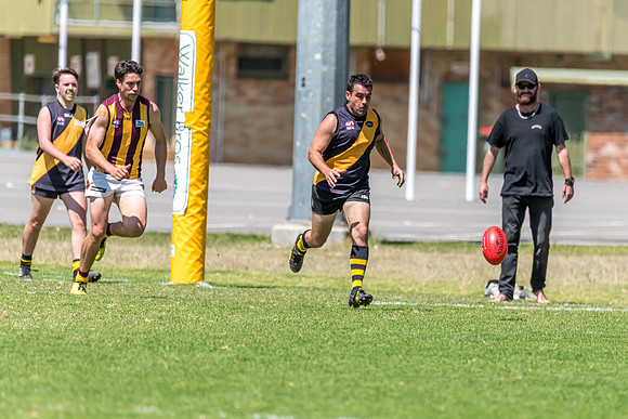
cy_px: 251
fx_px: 12534
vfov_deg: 1.9
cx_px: 376
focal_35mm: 718
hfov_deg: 2.9
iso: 800
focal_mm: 600
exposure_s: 1/2500
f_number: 6.3
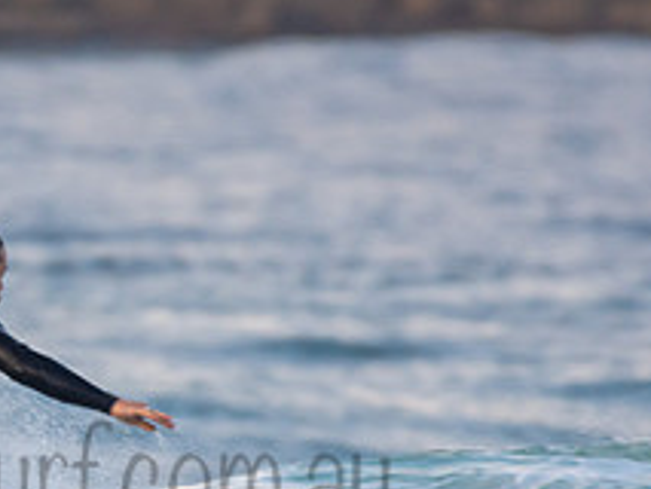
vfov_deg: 0.8
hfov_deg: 1.0
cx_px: 67
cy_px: 442
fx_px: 36994
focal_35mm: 1966
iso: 500
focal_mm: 500
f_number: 5.6
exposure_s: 1/500
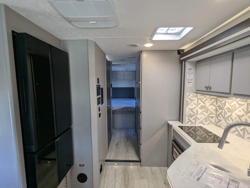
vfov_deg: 78.2
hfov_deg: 94.4
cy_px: 94
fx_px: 116
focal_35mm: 16
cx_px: 125
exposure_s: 1/145
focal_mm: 2.35
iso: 139
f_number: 2.2
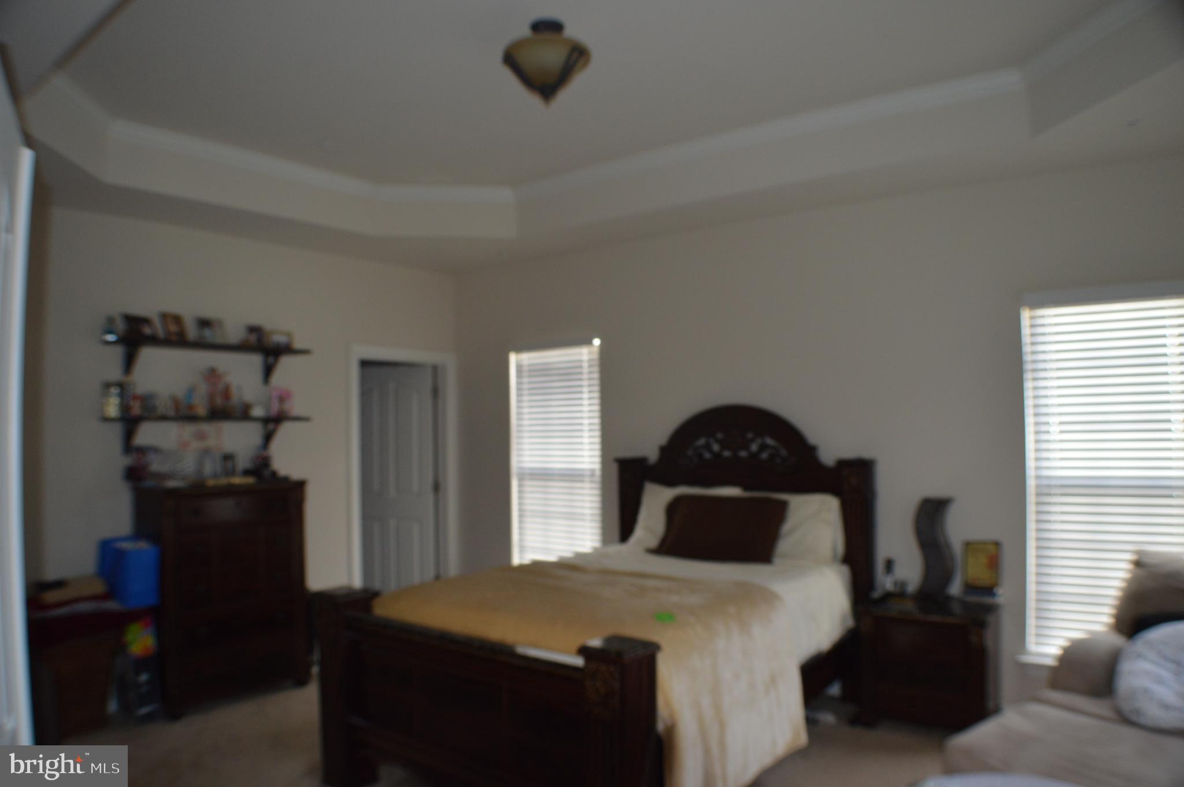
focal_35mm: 30
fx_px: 986
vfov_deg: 43.5
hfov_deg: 62.0
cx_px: 592
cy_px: 394
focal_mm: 20
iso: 450
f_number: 3.8
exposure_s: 1/60
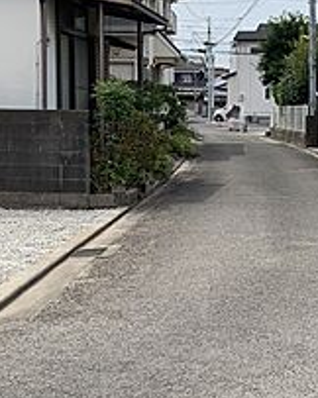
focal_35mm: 75
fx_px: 884
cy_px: 174
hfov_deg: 20.0
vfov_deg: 25.4
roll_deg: -0.6
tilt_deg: -3.9
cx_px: 291
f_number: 1.8
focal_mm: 4.25
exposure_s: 1/2915
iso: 25
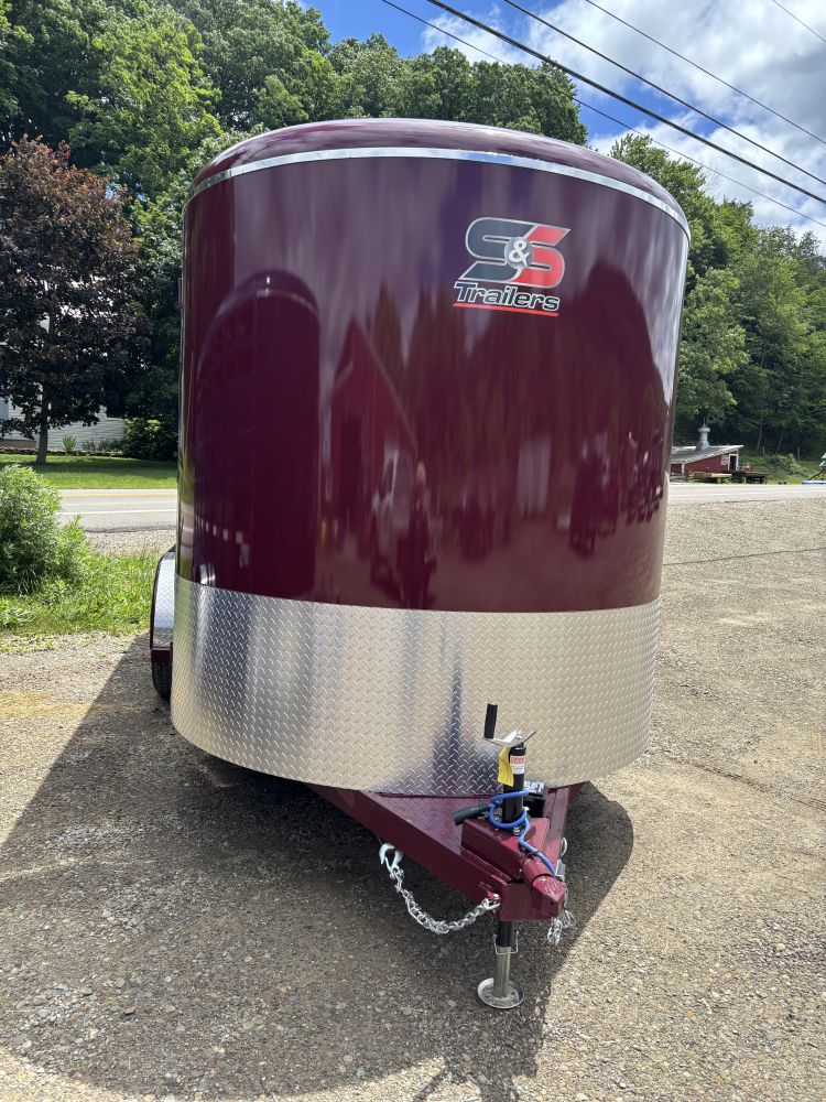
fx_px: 827
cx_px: 413
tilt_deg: -4.6
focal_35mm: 26
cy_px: 551
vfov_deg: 67.3
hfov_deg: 53.1
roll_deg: -2.4
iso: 50
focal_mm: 5.96
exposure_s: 1/2062
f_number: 1.6
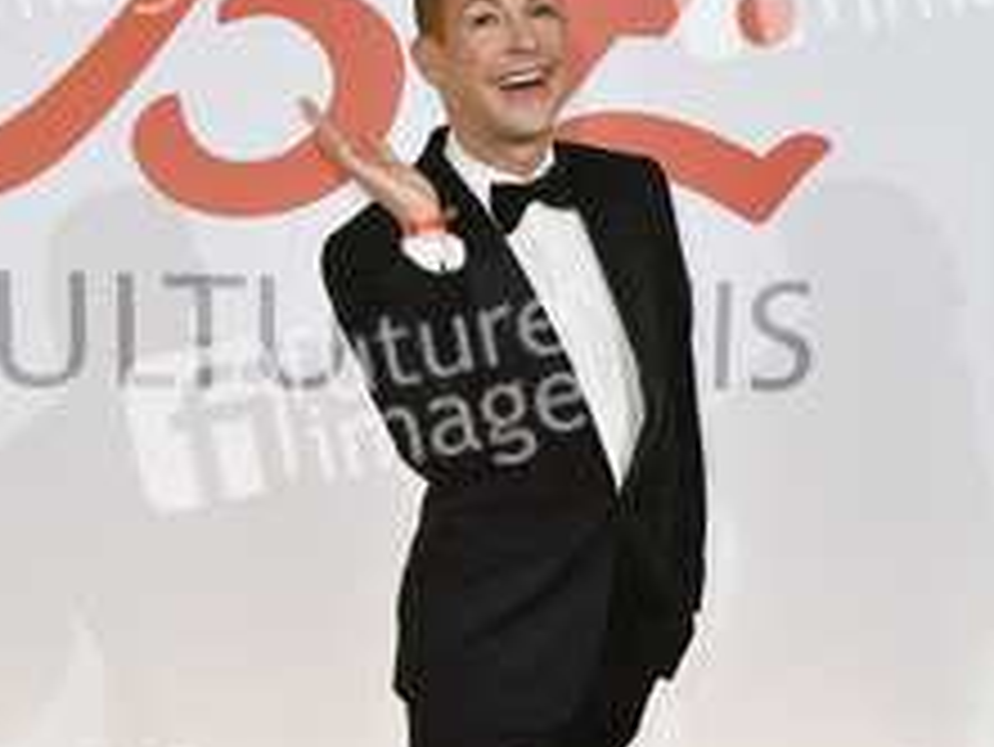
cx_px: 486
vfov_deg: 21.9
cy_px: 630
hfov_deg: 29.4
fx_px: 1896
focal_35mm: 66
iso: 2500
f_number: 6.3
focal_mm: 38
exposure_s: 1/125
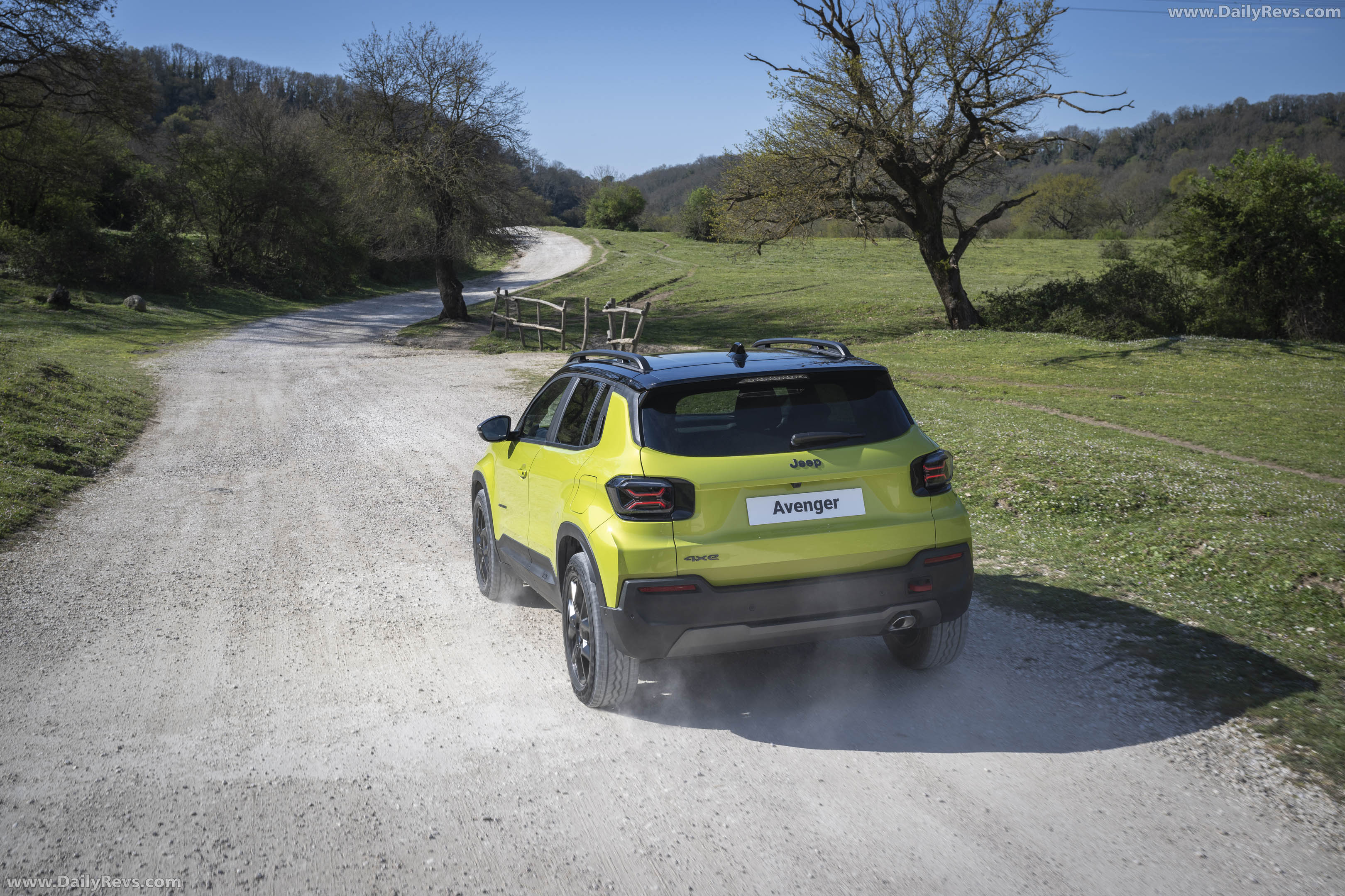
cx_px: 672
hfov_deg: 49.6
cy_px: 448
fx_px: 1457
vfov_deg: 34.2
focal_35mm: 39
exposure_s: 1/200
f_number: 8
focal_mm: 39
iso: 80
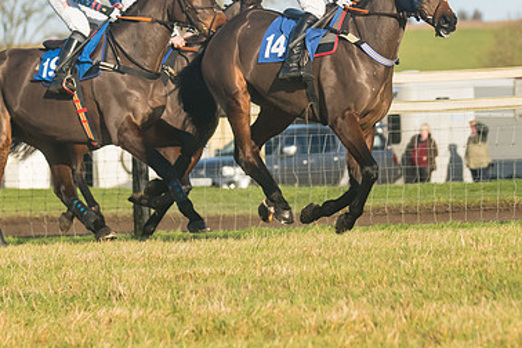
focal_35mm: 391
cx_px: 286
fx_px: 5669
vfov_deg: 3.5
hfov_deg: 5.3
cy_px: 84
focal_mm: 170
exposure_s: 1/5000
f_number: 5
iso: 400
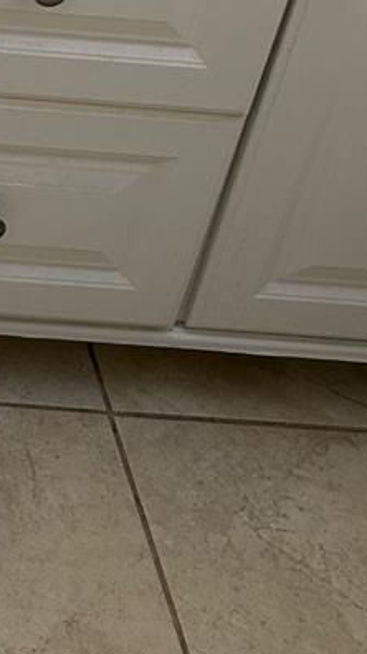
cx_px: -359
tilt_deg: -28.6
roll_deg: -5.6
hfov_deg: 12.4
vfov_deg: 22.8
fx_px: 1489
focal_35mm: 86
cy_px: -119
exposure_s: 1/60
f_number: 1.5
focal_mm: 5.7
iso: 125
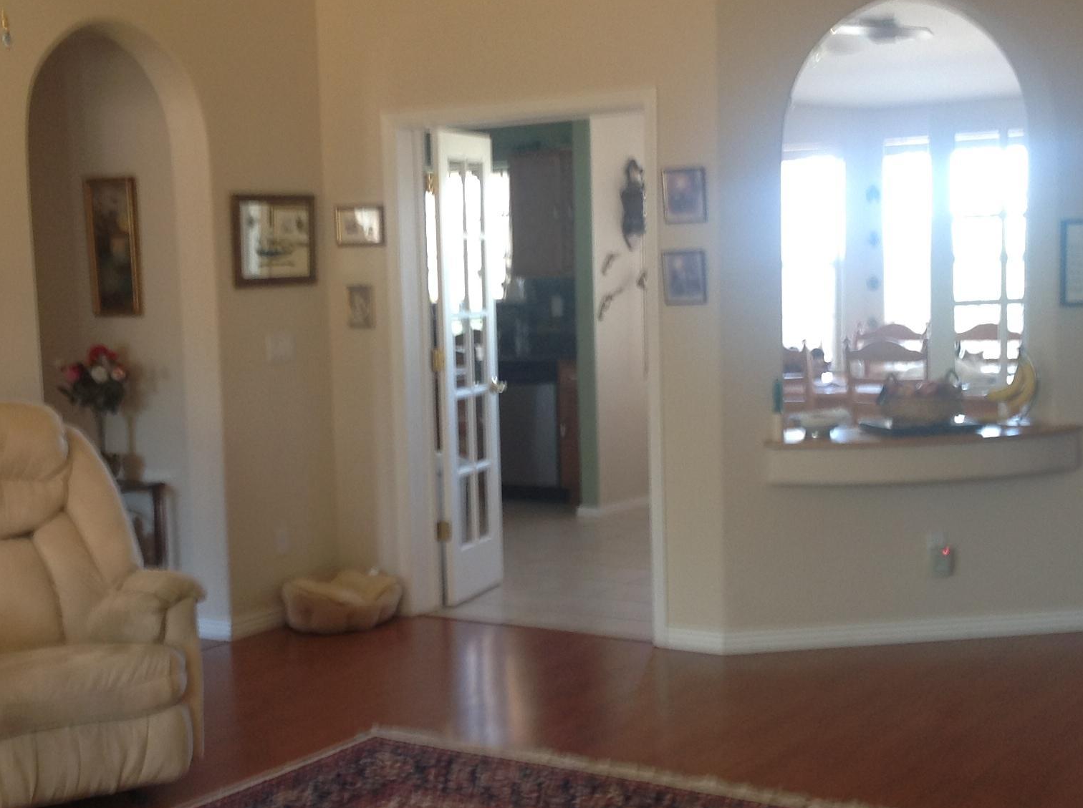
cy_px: 457
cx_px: 491
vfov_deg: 24.3
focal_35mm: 60
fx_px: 1874
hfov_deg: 32.2
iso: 50
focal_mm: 4.28
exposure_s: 1/15
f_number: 2.4
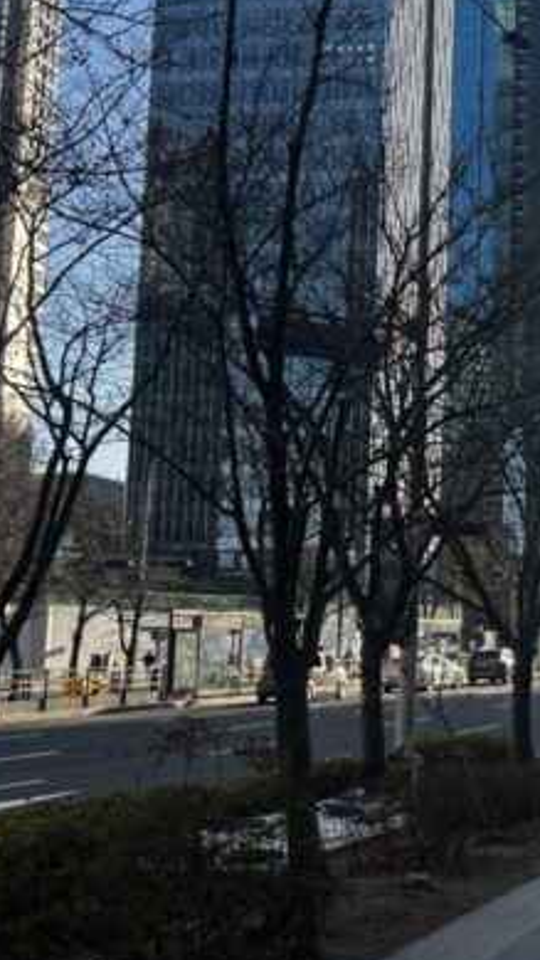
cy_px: 458
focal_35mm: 51
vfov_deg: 40.6
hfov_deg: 20.0
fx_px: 1297
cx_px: 833
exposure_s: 1/2165
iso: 50
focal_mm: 5.7
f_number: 1.5
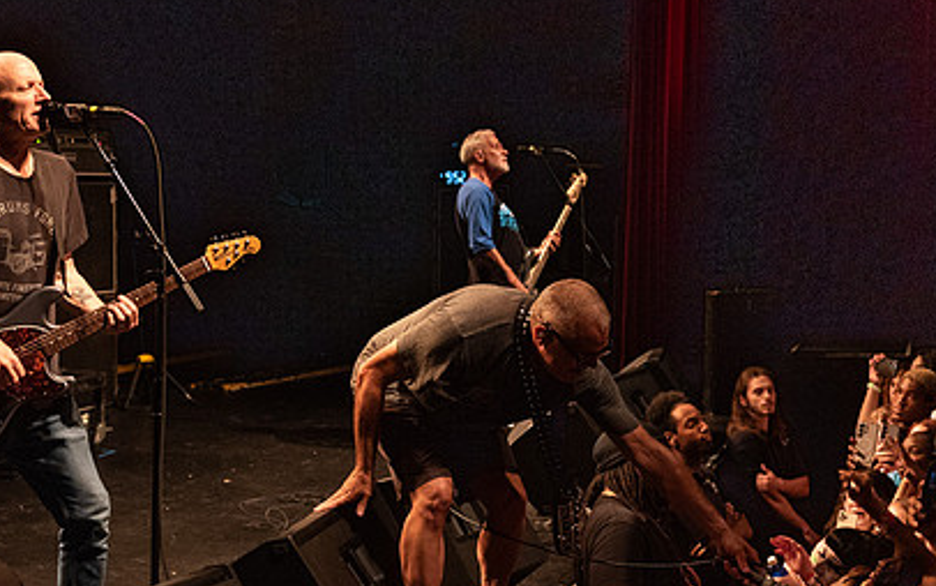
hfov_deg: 32.0
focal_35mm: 64
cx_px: 436
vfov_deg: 20.3
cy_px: 344
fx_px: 1633
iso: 3200
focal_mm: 40
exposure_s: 1/125
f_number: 3.2
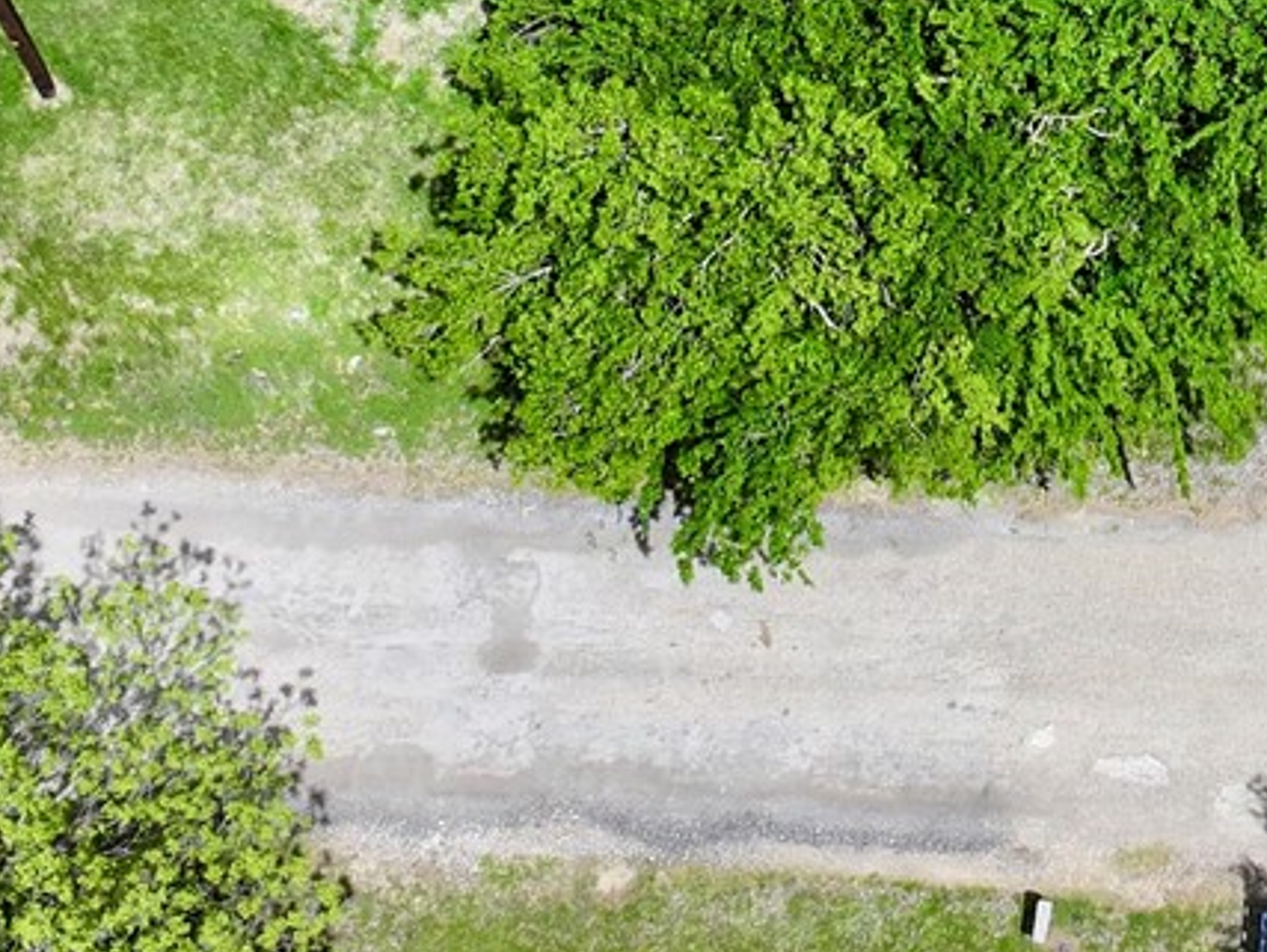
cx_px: 1266
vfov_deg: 12.5
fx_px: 4213
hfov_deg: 16.7
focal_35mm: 115
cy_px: -274
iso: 100
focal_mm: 12.29
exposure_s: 1/2000
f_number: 2.8
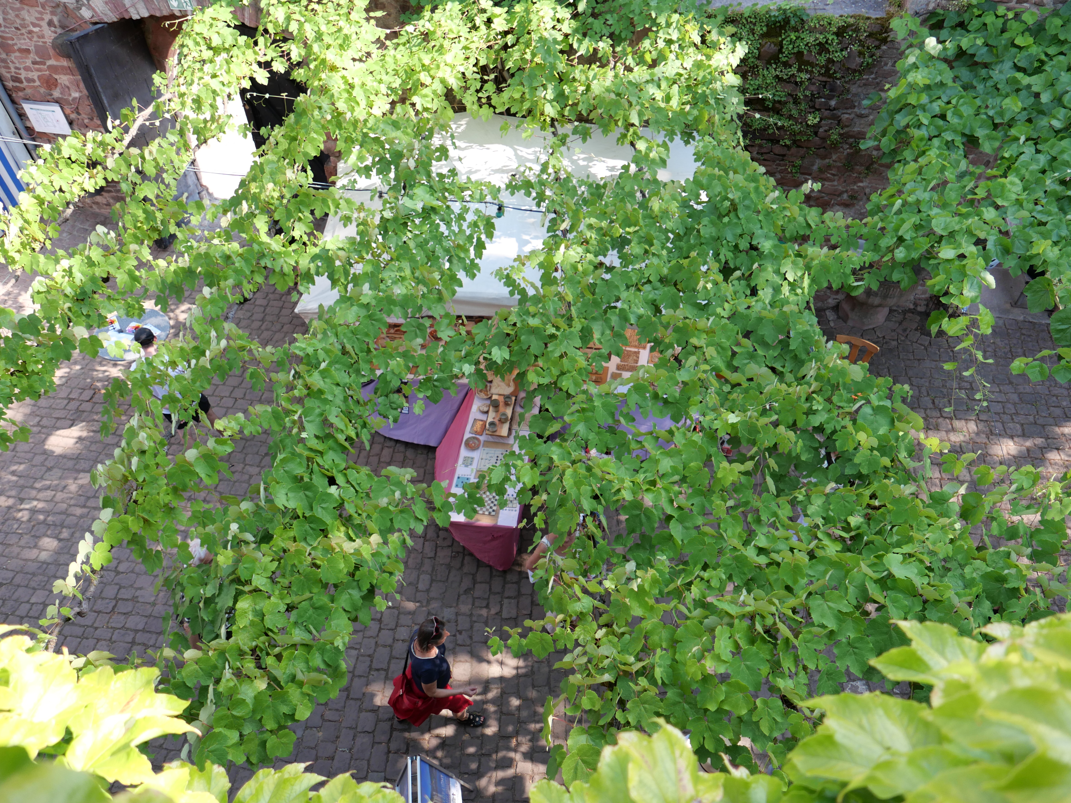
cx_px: 536
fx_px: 743
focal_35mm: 24
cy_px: 402
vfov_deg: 56.8
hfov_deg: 71.6
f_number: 1.7
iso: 250
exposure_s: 1/1000
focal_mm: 10.9
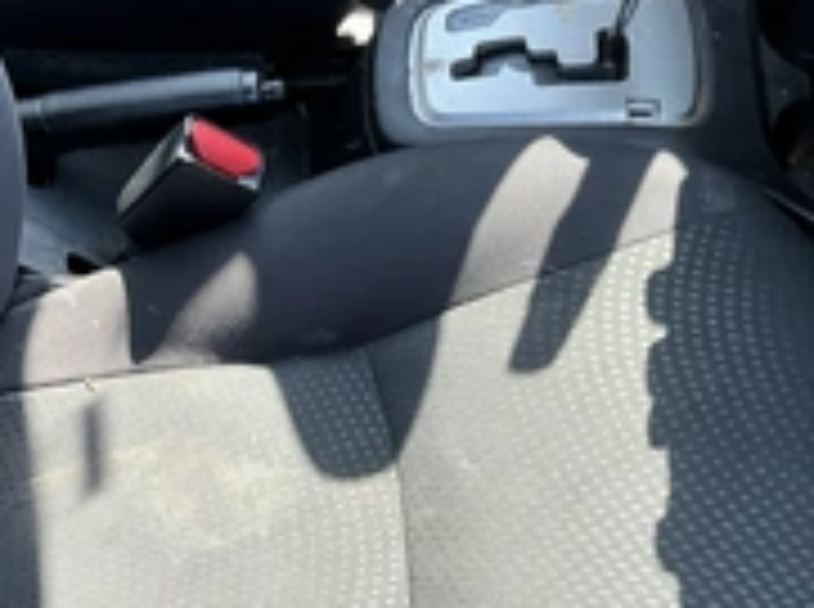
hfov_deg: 31.0
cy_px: 644
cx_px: 274
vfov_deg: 22.4
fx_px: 1455
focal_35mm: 62
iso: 20
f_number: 1.8
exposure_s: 1/122
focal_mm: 3
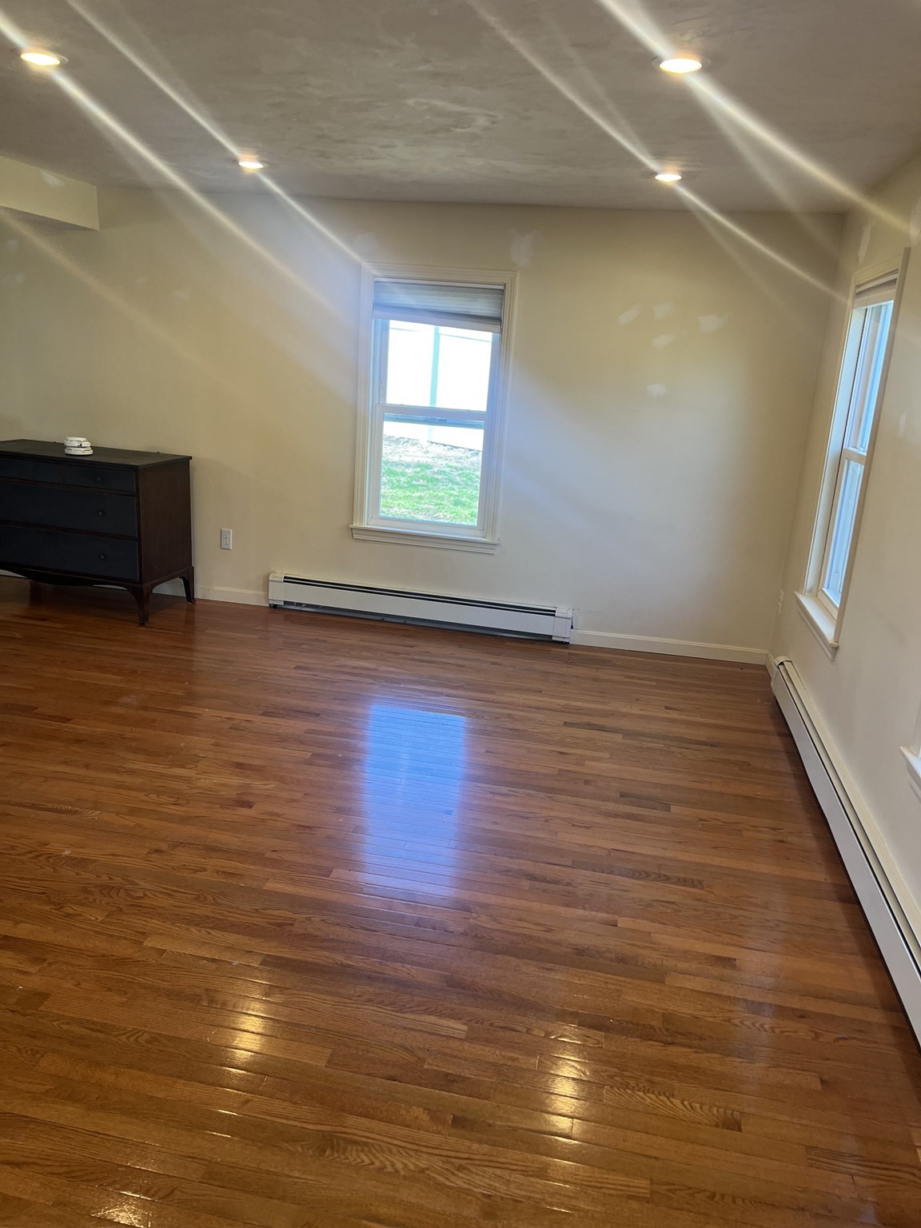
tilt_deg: -16.3
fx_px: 922
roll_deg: -3.8
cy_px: 614
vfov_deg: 67.3
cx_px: 460
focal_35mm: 26
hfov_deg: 53.1
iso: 100
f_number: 1.5
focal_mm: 5.7
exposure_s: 1/120
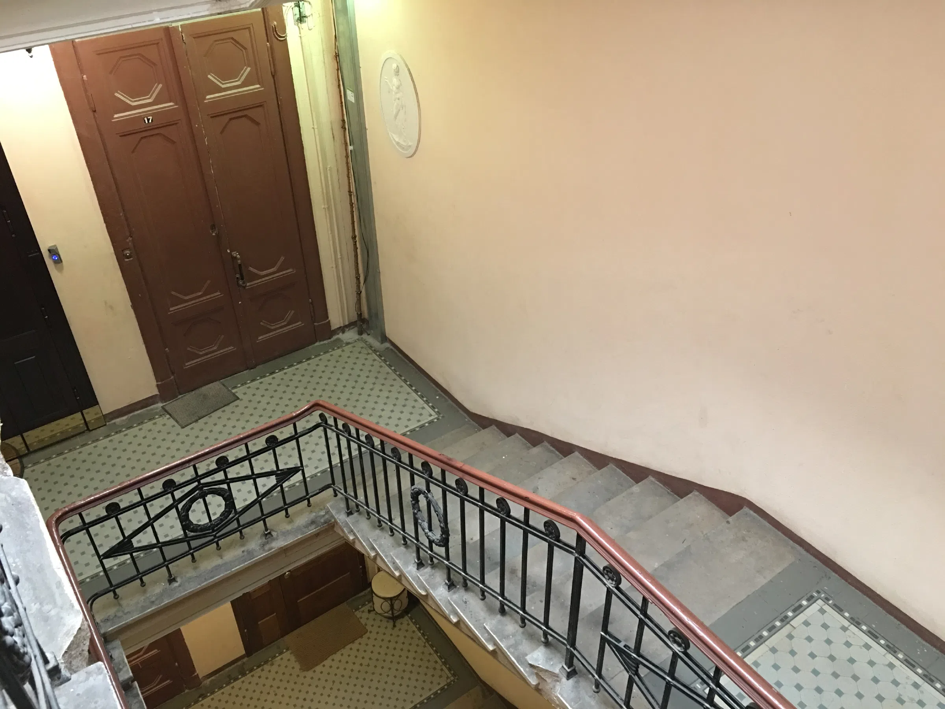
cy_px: 354
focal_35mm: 29
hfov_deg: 61.7
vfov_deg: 48.2
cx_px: 472
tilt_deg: -37.4
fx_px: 792
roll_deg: +0.3
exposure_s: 1/4
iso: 100
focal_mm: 4.15
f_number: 2.2
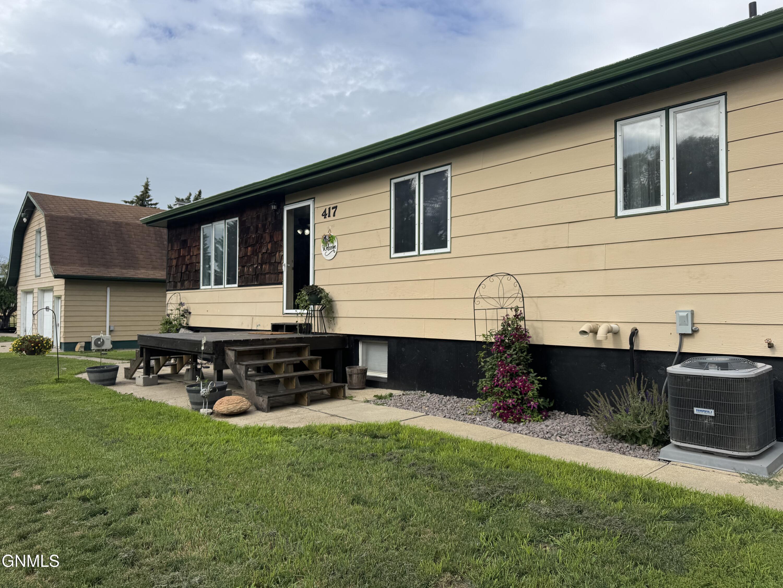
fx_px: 543
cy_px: 294
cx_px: 392
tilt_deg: +1.9
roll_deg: +0.4
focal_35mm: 24
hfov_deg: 71.6
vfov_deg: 56.8
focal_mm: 6.76
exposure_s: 1/4608
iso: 80
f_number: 1.78
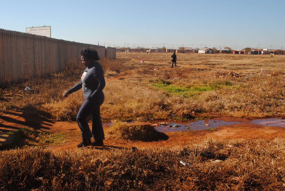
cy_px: 96
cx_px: 142
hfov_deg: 49.5
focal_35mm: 39
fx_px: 309
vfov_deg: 34.3
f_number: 7.1
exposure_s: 1/200
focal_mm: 26
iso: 100
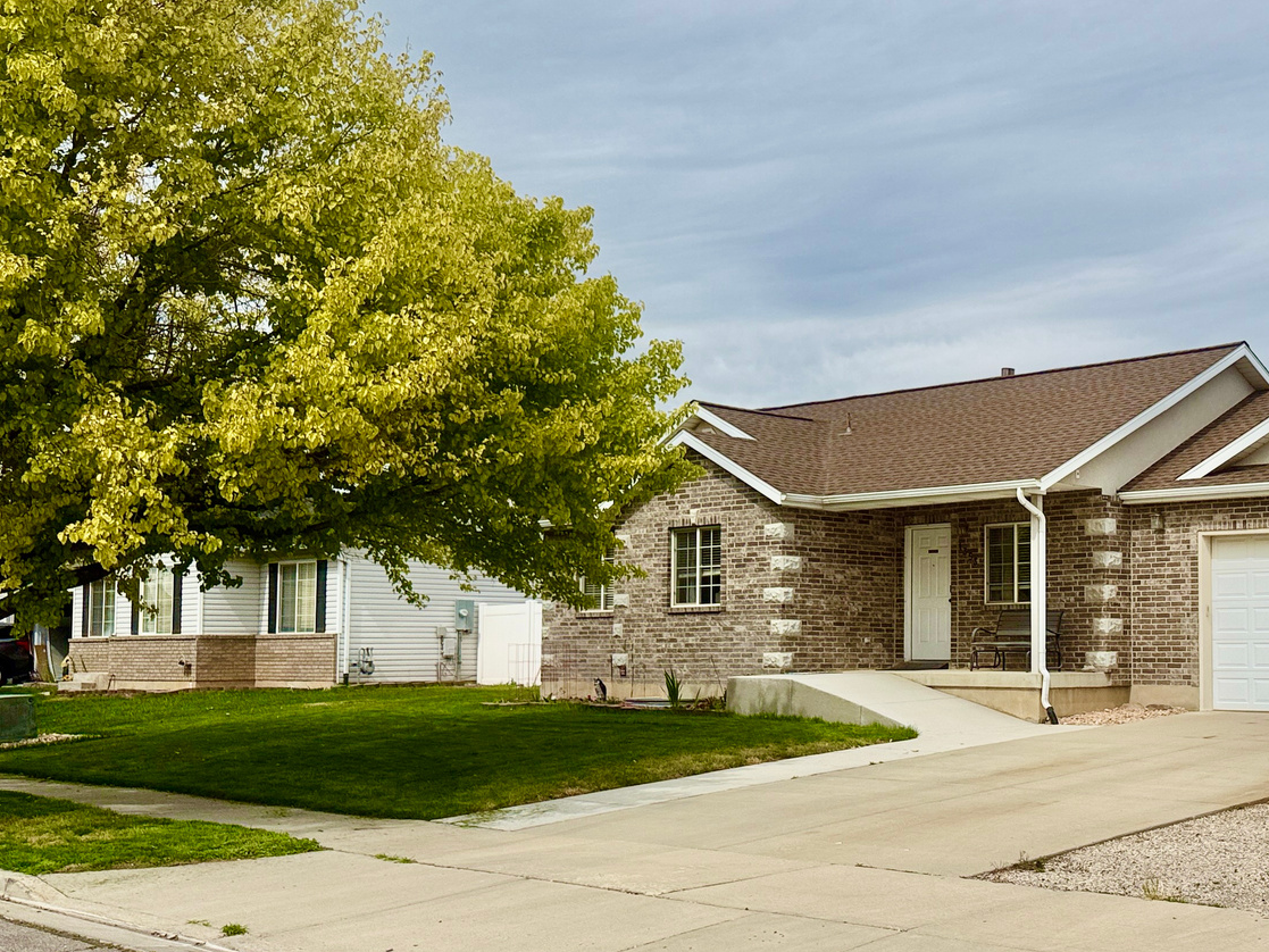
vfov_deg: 32.8
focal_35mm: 44
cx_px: 1052
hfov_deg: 40.8
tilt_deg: +3.1
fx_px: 1613
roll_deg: +0.0
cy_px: 563
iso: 80
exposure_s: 1/9091
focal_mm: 6.76
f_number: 1.78
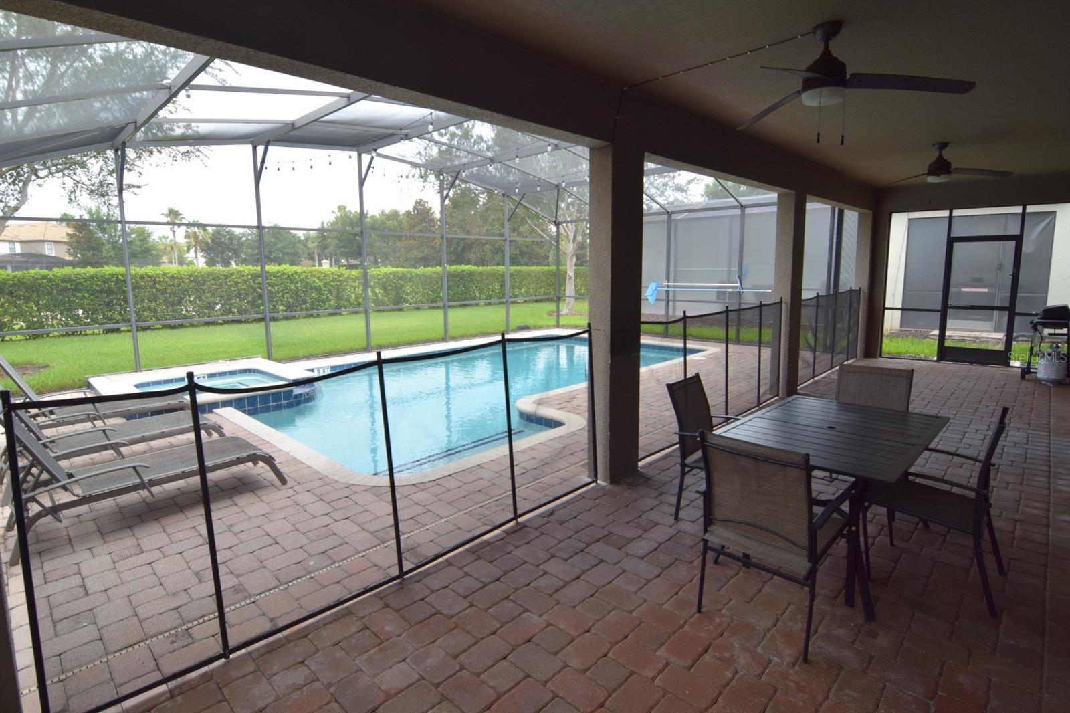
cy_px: 356
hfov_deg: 95.0
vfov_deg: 72.0
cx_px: 535
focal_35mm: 16
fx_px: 490
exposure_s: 1/160
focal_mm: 11
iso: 400
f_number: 6.3
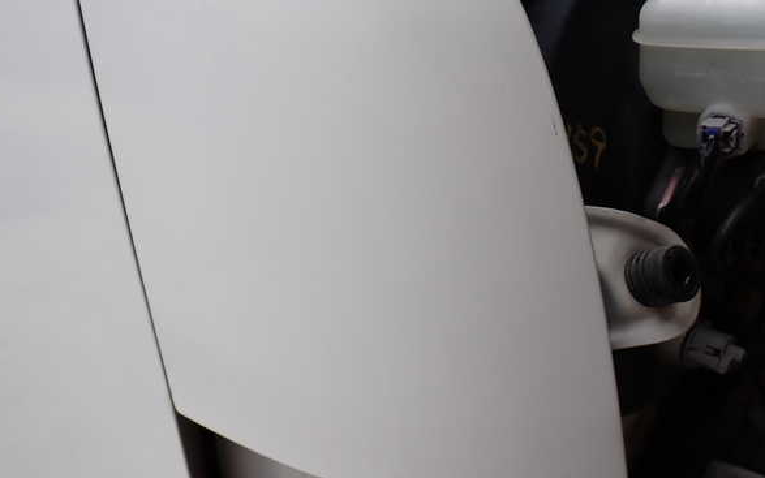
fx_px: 813
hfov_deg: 50.4
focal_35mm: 39
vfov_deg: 32.8
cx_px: 378
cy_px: 241
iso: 100
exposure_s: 1/500
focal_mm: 6.37
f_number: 3.5
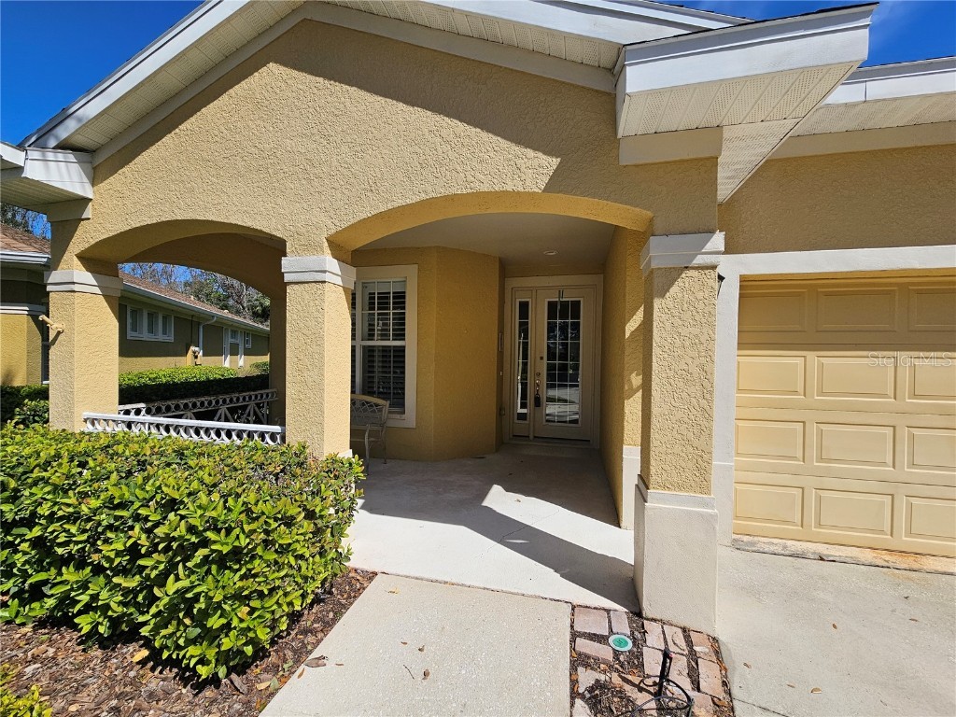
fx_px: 359
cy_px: 358
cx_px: 478
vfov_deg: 89.9
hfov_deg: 106.2
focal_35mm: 13
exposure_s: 1/3778
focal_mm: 2.2
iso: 50
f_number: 2.2
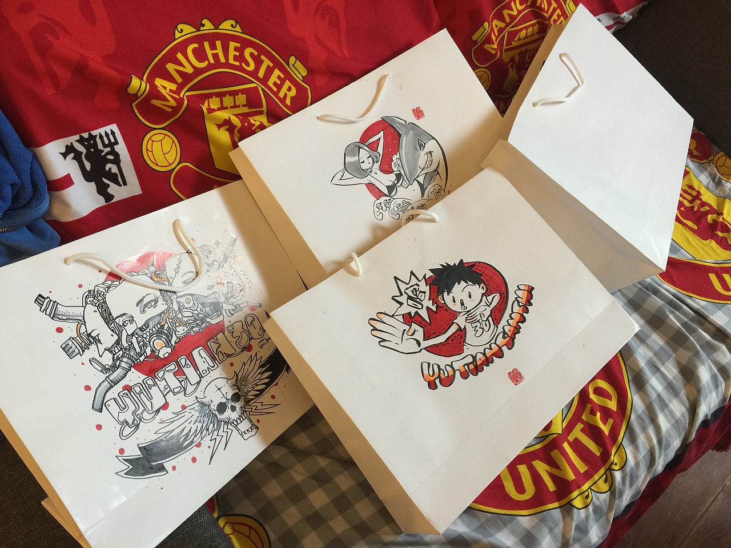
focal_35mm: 29
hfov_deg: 61.7
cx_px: 366
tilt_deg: -54.5
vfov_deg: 48.2
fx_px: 612
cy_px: 274
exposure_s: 1/17
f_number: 2.2
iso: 64
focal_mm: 4.15
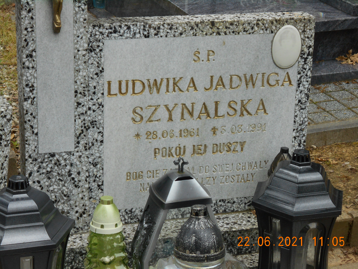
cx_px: 179
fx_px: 889
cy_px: 134
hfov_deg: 22.8
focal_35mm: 86
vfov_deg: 17.2
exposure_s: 1/125
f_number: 6.3
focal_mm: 15.4
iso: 140
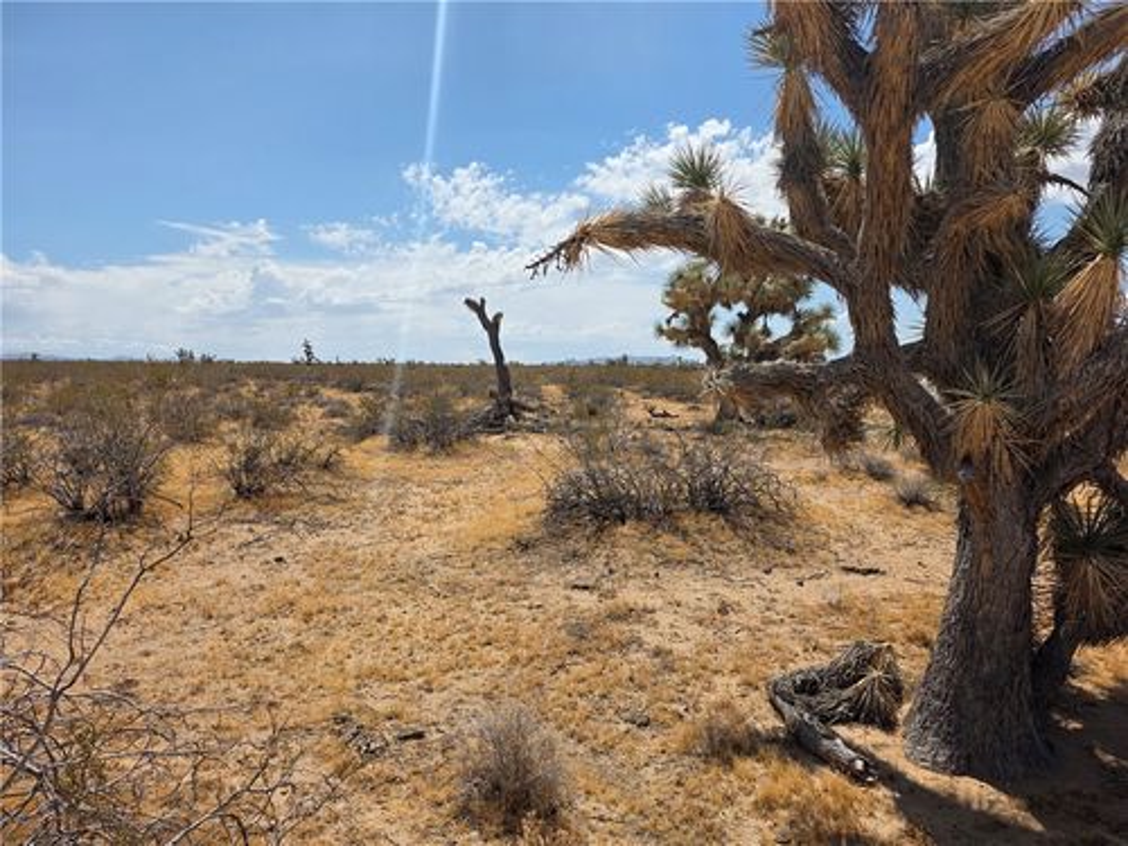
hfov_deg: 73.9
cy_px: 423
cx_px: 564
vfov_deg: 58.9
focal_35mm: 23
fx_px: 749
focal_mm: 6.25
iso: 80
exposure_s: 1/7944
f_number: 1.7
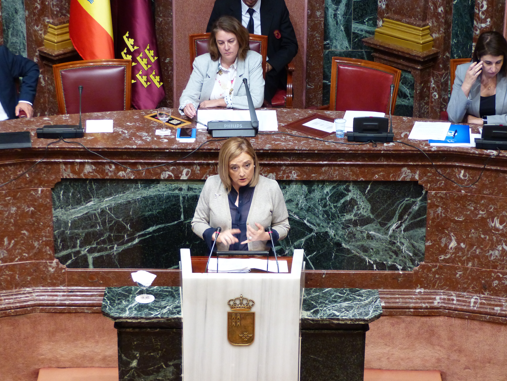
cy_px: 190
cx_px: 258
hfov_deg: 19.1
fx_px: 1508
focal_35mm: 103
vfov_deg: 14.4
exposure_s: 1/25
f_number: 2.8
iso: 400
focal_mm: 17.8
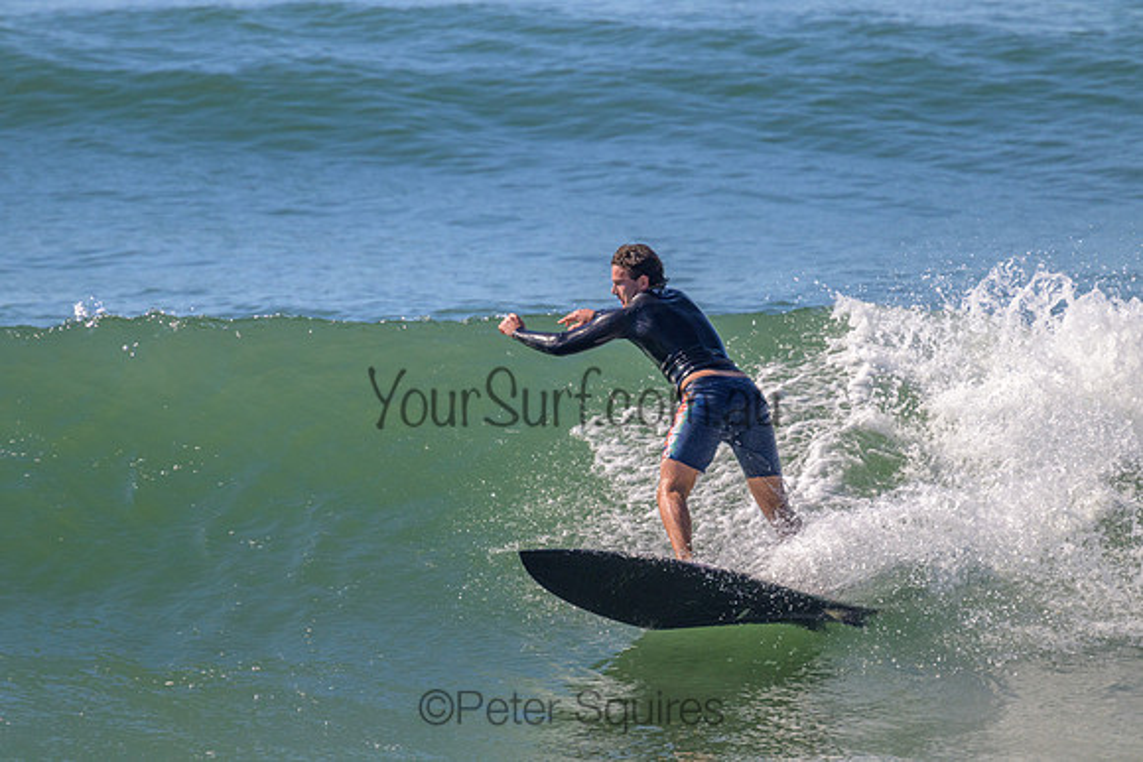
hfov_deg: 2.6
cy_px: 381
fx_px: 25405
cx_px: 572
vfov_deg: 1.7
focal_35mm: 800
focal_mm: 800
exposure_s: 1/2000
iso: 720
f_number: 11
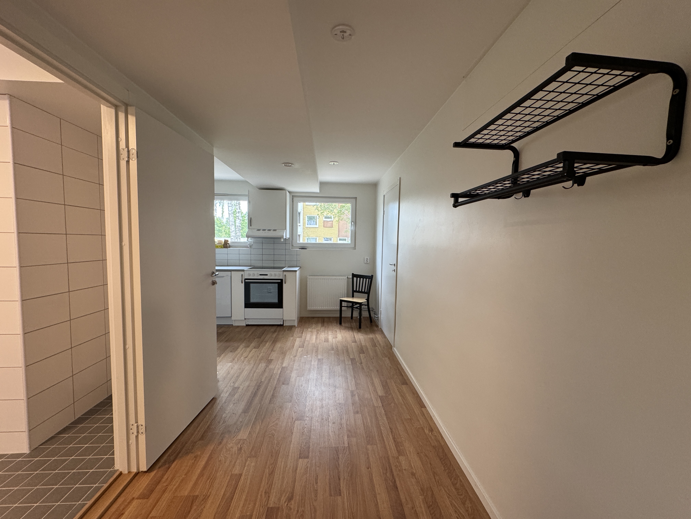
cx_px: 346
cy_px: 260
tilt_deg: -3.7
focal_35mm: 14
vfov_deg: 85.7
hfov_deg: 102.1
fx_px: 279
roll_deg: -0.9
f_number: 2.2
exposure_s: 1/100
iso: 200
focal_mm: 2.22
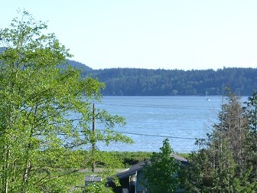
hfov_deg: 16.9
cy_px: 126
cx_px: -37
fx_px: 832
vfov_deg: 13.2
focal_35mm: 112
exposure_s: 1/80
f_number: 9
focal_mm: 24
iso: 100
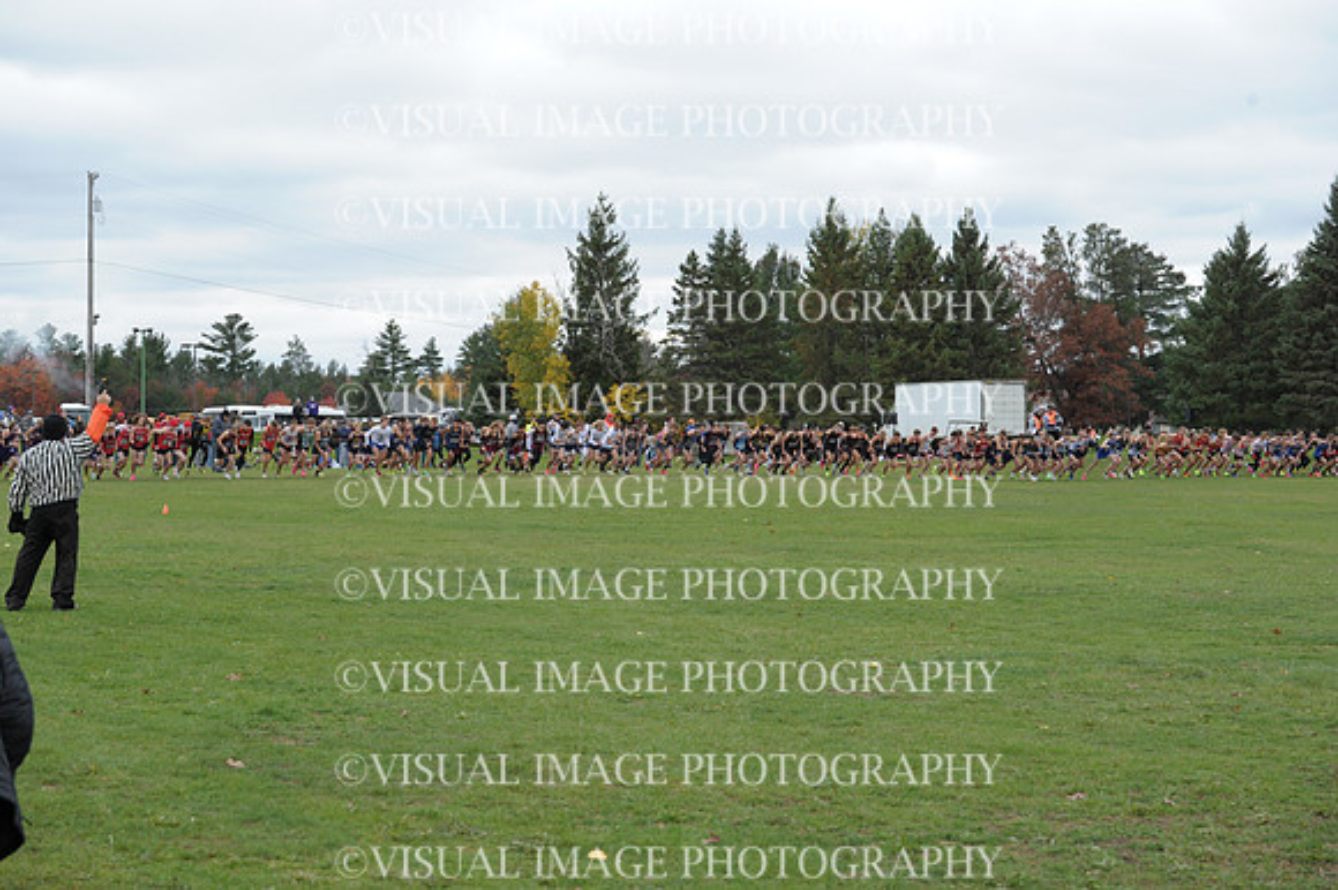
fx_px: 2600
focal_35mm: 70
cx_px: 669
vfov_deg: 19.4
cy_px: 445
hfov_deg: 28.9
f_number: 6.3
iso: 1000
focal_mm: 70
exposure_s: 1/800
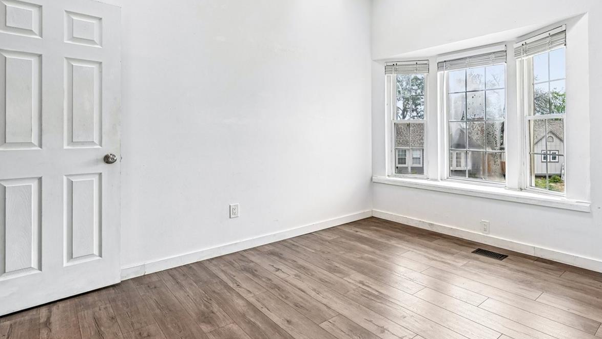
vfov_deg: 55.2
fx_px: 319
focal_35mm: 20
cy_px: 125
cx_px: 385
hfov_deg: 84.5
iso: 72
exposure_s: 1/15
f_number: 9
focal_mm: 14
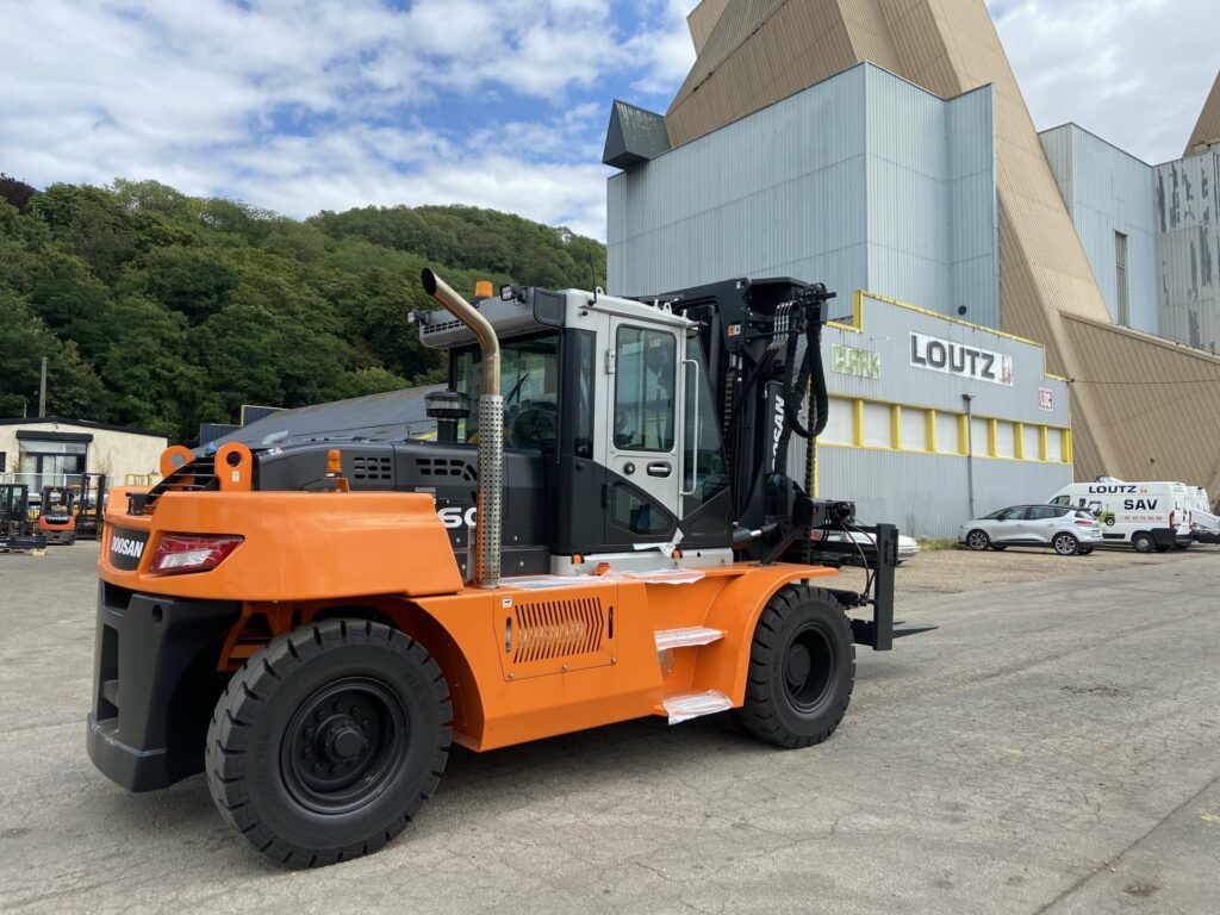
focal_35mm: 26
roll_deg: -1.0
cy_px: 458
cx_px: 610
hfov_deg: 67.3
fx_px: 916
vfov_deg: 53.1
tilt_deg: +4.1
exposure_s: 1/2105
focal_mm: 4.25
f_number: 1.8
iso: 32
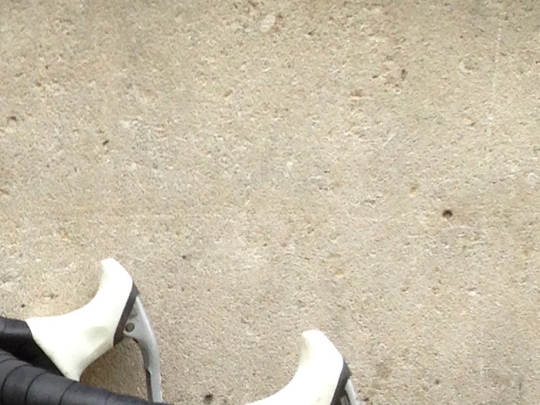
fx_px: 2231
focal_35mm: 143
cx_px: -607
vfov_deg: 9.7
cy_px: 814
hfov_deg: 12.0
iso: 64
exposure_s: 1/20
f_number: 2.4
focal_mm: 4.12
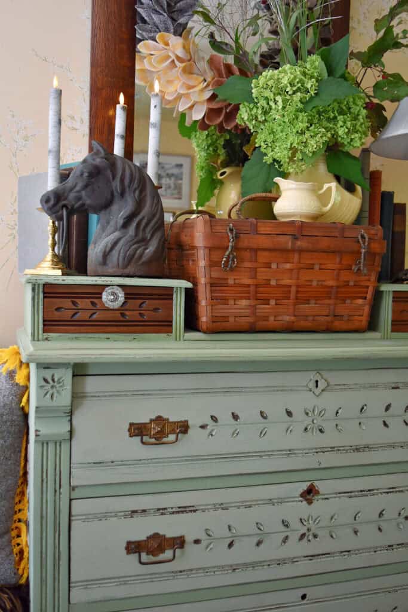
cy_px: 306
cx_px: 204
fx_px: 663
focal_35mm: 39
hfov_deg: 34.2
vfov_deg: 49.5
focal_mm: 26
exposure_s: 1/60
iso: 800
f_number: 4
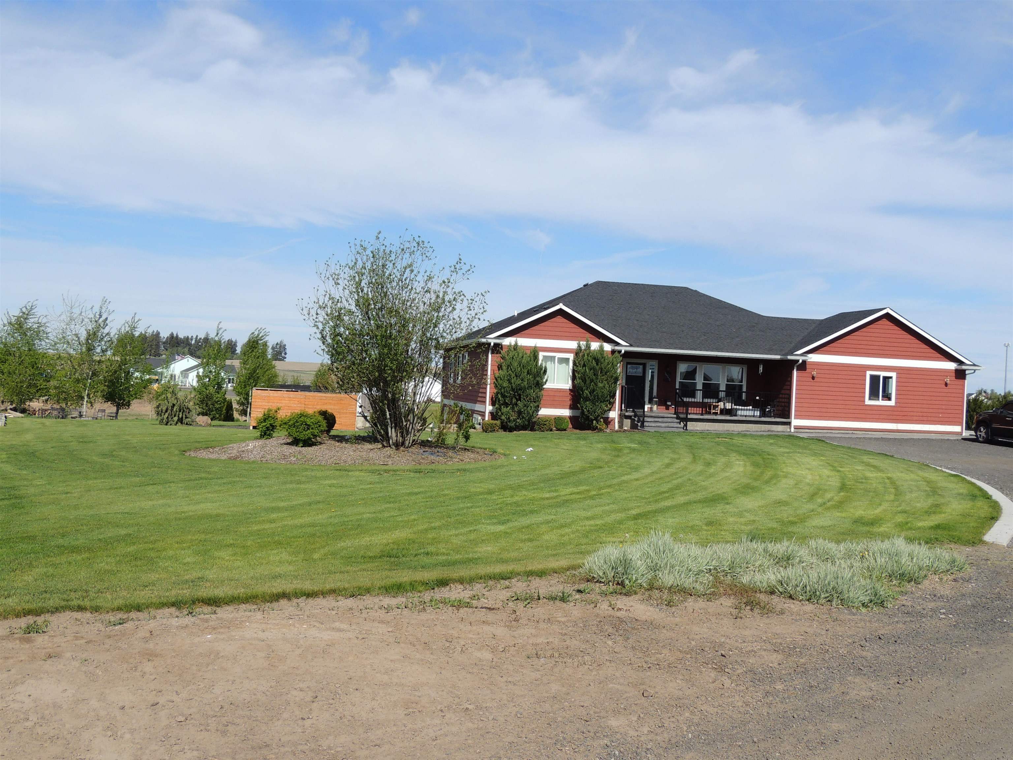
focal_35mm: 35
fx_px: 1024
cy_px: 380
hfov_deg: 52.6
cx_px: 506
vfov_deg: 40.7
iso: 100
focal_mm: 6.2
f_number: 3.3
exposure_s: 1/1600
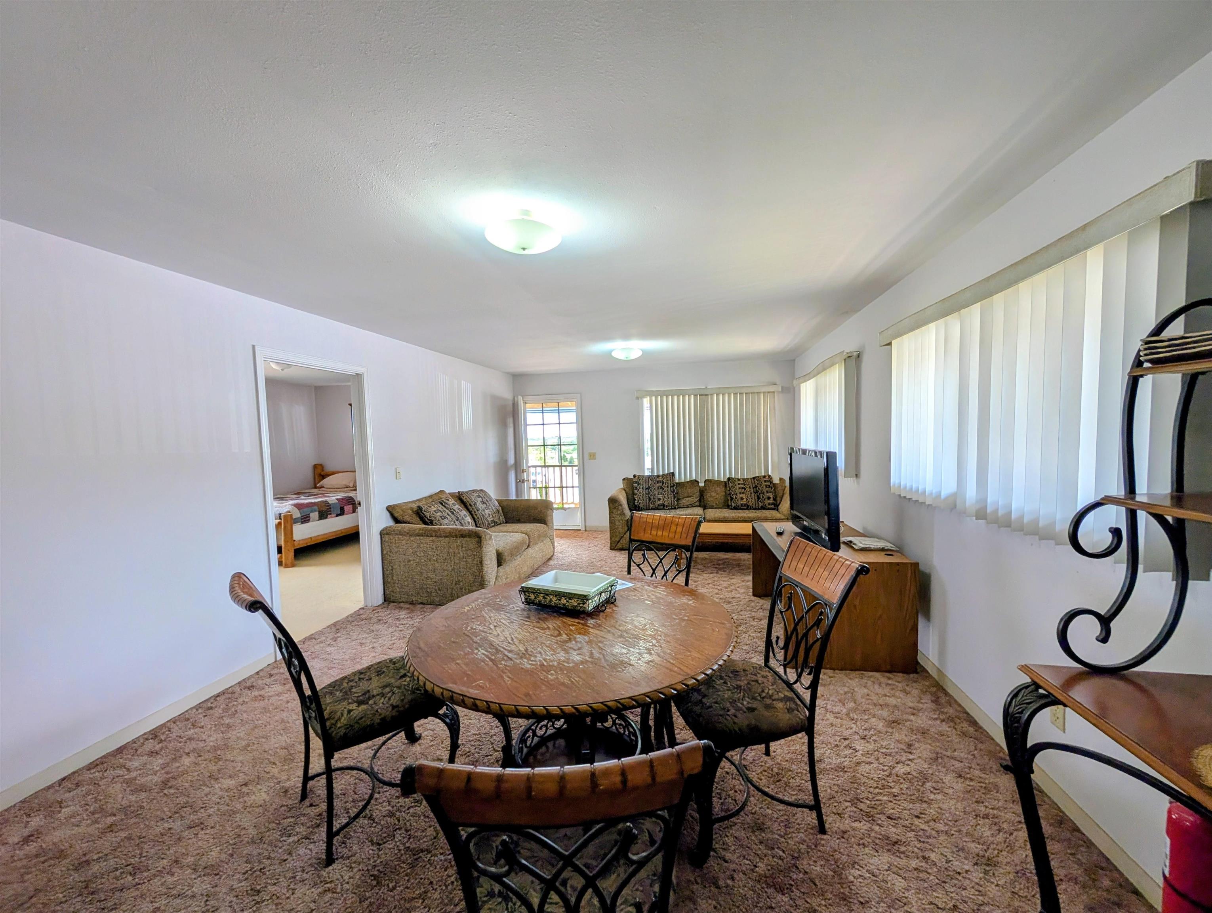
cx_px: 606
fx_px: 421
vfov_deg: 94.6
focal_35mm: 12
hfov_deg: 110.5
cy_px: 456
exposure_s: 1/155
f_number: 1.7
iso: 58
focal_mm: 2.02
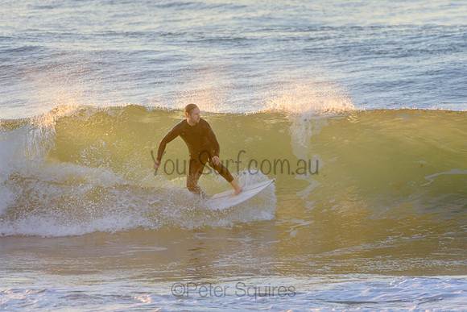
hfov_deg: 2.7
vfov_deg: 1.8
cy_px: 156
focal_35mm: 750
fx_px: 9732
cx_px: 234
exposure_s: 1/1000
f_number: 5.6
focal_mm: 500
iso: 560
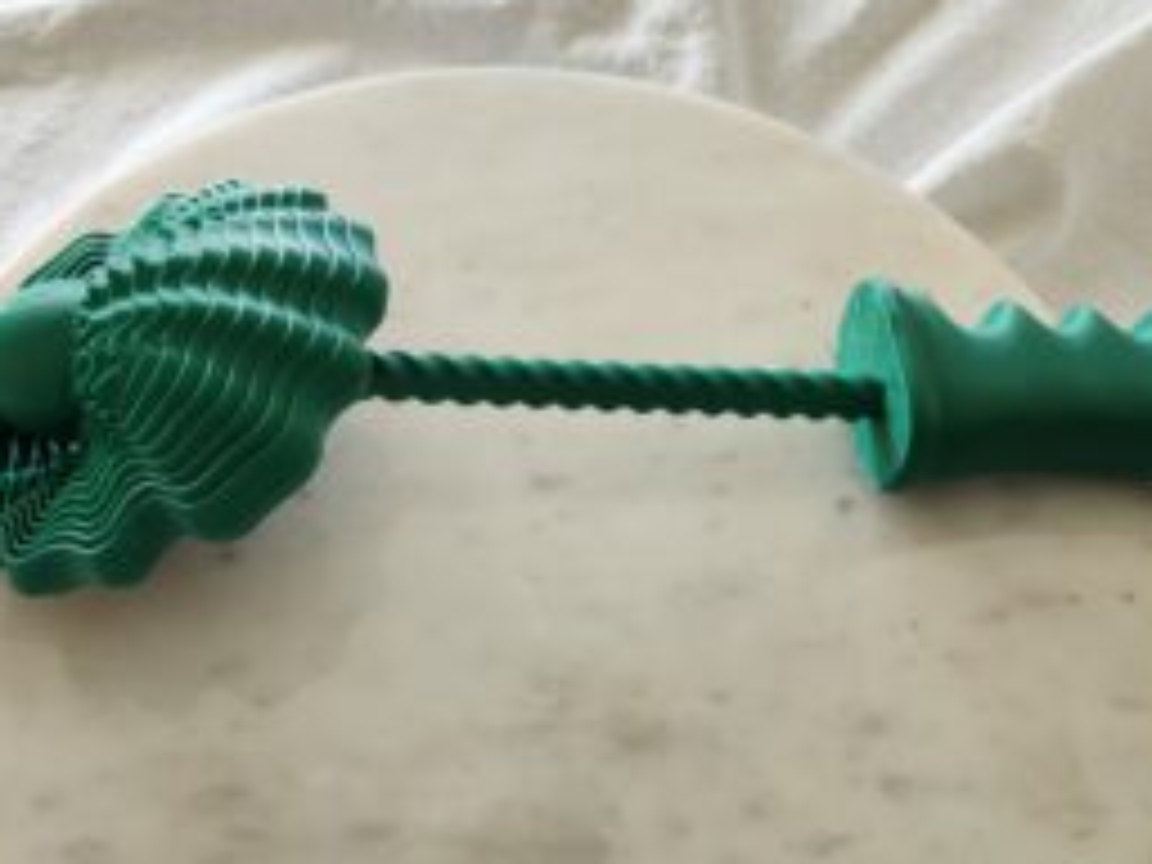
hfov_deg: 51.0
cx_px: 450
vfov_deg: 39.7
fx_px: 1198
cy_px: 423
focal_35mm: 36
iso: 160
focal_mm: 5.4
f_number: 1.8
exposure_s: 1/120
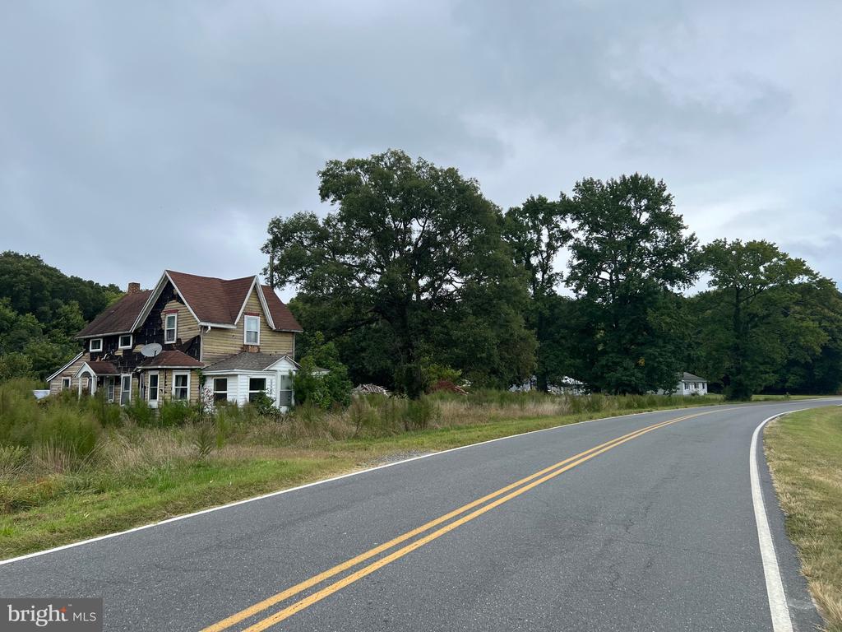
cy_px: 316
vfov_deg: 53.1
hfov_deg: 67.3
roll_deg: +0.9
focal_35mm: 26
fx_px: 632
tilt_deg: +6.5
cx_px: 421
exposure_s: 1/2513
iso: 50
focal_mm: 5.7
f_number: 1.5
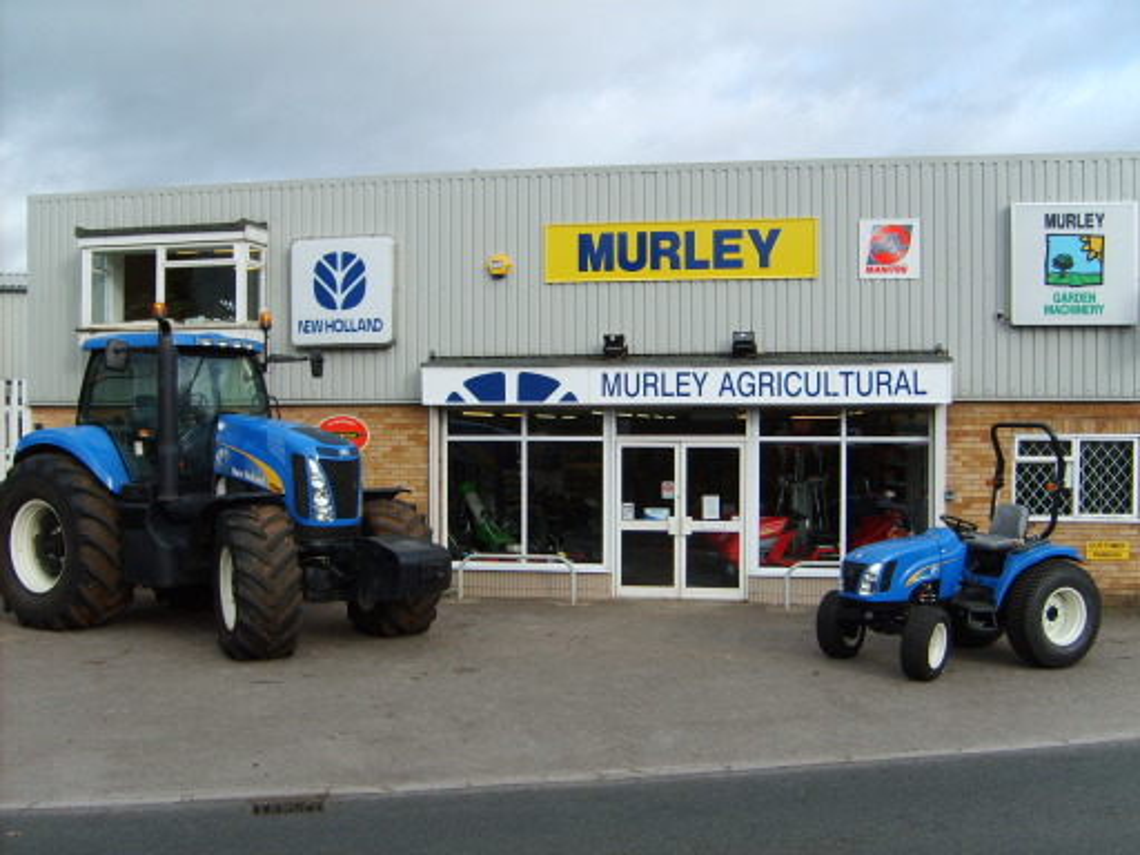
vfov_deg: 40.7
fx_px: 1153
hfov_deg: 52.6
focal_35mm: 35
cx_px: 570
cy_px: 428
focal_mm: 5.8
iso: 50
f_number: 2.8
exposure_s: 1/750
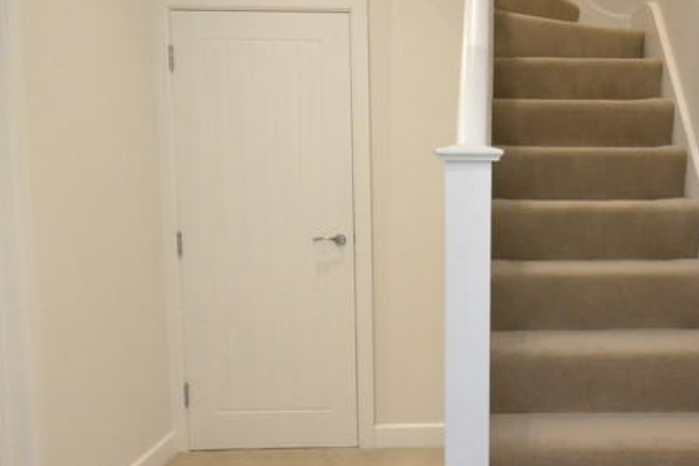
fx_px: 699
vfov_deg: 36.9
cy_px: 208
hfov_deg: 50.5
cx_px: 540
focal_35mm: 36
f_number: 8
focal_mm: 10
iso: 2500
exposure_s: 1/60
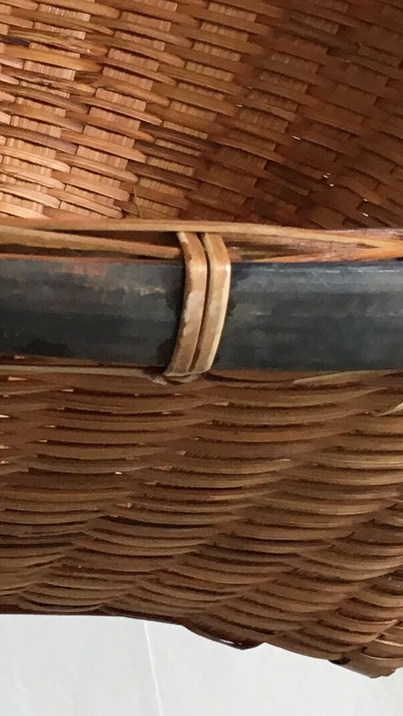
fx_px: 2260
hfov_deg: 10.1
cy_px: 160
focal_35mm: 119
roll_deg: +9.3
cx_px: -27
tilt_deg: -9.4
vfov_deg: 17.9
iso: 64
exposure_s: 1/30
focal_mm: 4.15
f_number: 2.2
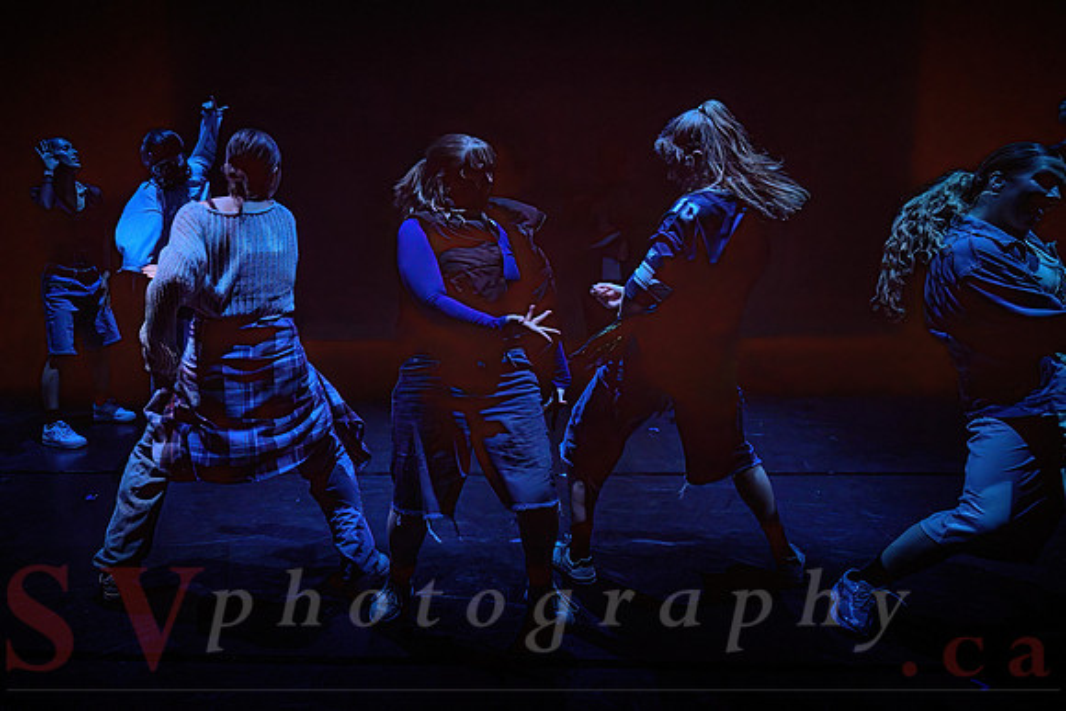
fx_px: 830
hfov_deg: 65.0
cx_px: 443
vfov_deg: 46.4
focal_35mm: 28
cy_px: 356
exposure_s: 1/300
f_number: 2.8
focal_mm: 24
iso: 6400
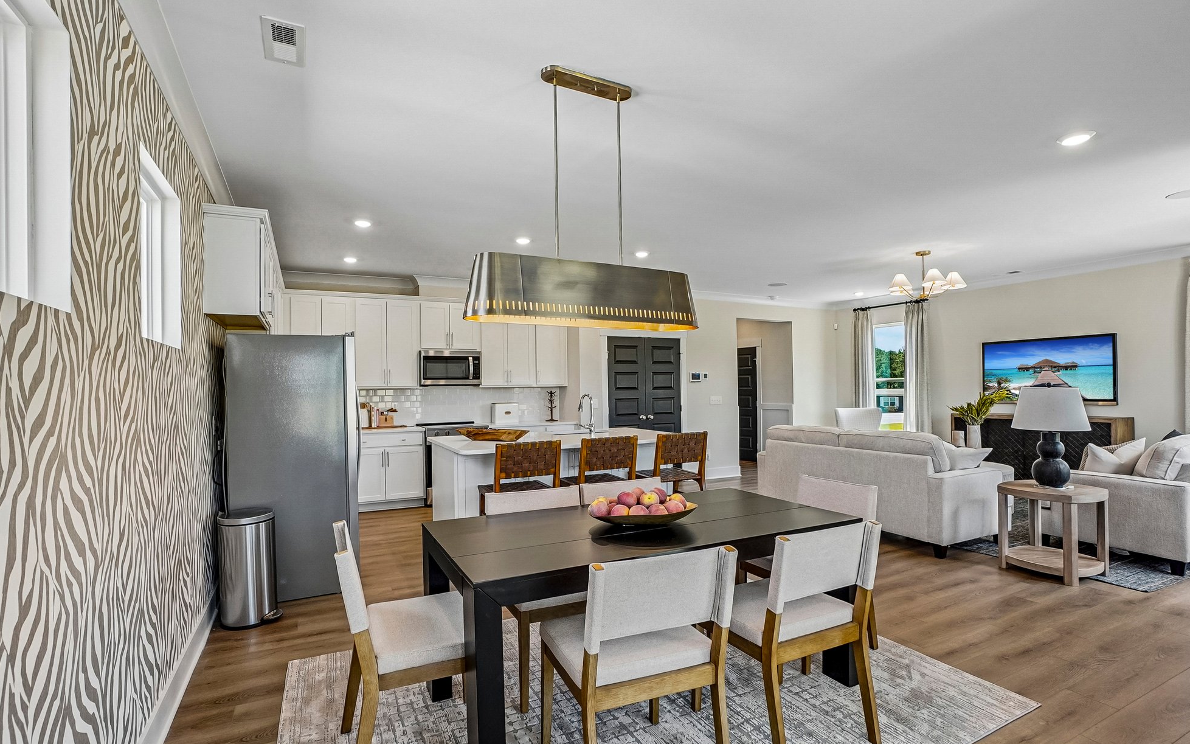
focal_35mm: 16
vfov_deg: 71.2
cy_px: 385
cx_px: 592
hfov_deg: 97.8
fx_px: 519
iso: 400
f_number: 8
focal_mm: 10
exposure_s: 1/13
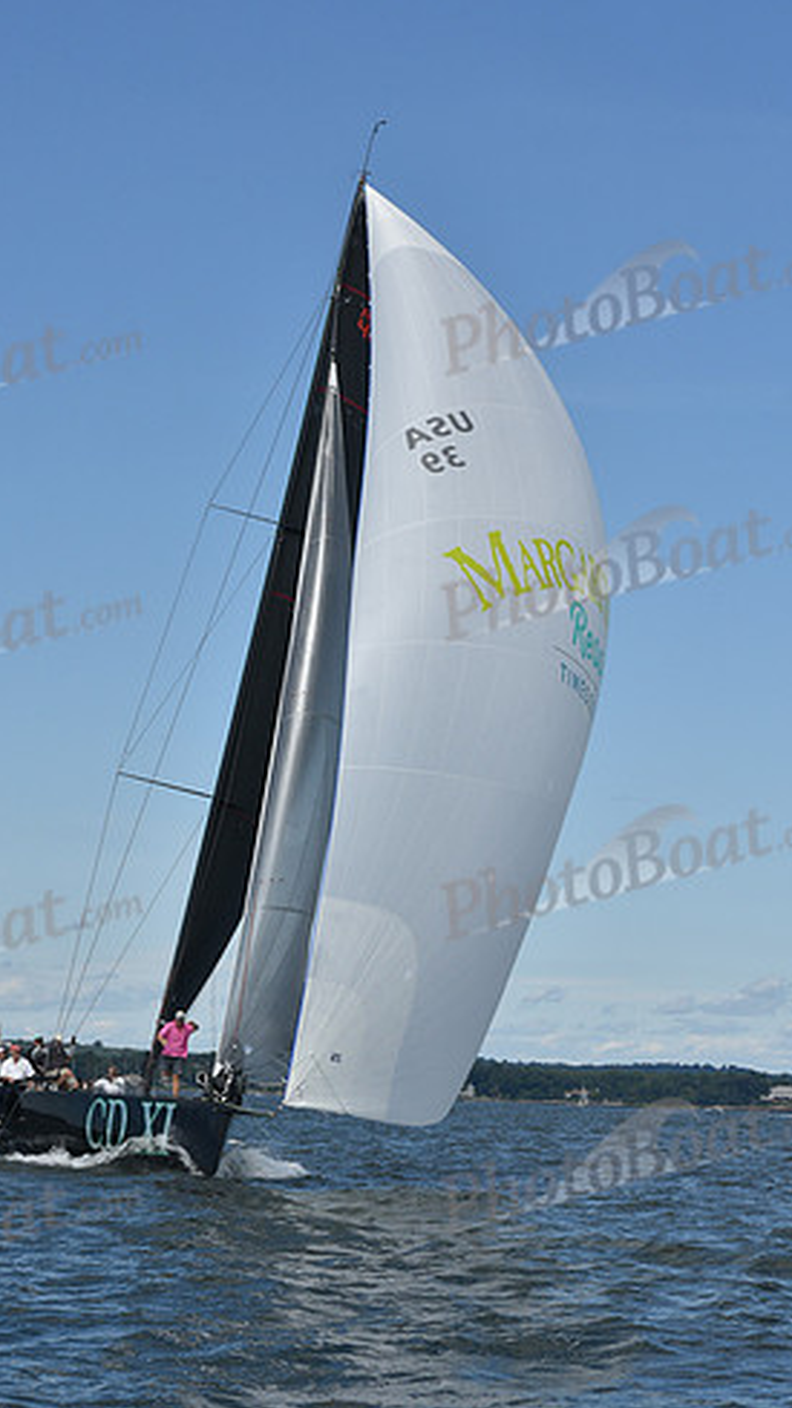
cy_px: 757
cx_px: 292
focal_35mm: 87
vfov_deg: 24.5
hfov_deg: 13.9
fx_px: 3249
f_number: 10
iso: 320
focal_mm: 70
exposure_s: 1/1000
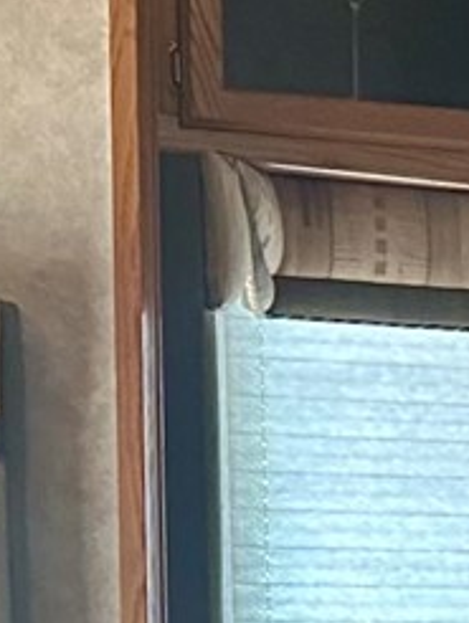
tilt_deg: -10.4
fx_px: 3372
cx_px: 1222
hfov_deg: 7.3
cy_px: 993
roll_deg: -1.2
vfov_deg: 10.2
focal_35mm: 187
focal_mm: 6.86
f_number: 1.78
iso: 800
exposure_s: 1/60
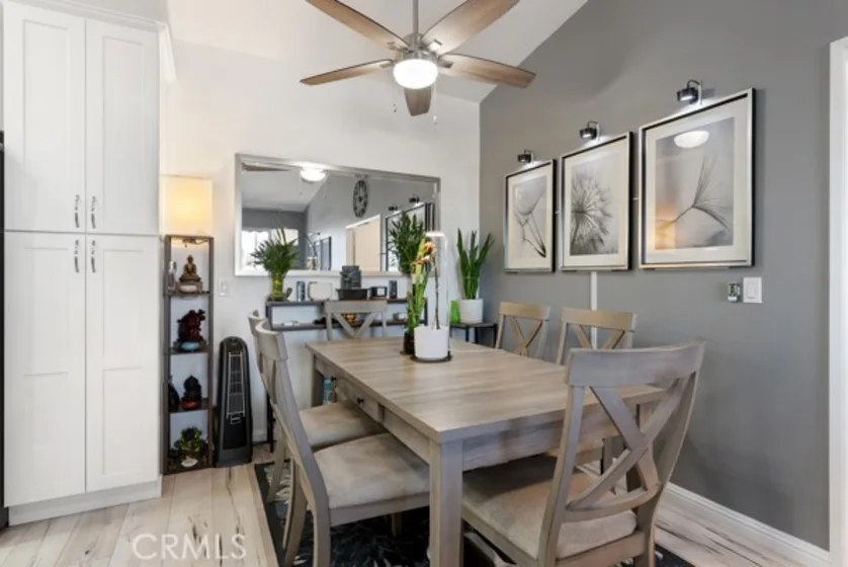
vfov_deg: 67.5
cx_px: 424
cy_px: 284
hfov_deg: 90.0
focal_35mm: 18
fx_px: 424
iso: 320
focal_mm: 18
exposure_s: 1/2.5
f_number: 9
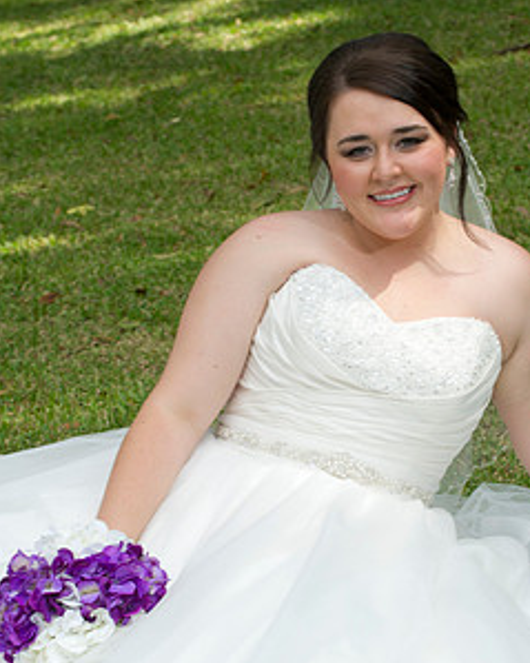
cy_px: 461
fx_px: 2825
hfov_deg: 10.7
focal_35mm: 144
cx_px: 327
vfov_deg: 13.4
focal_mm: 102
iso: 320
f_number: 8
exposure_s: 1/160
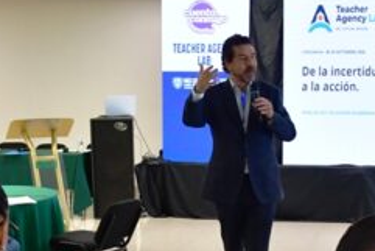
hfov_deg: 25.9
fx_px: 813
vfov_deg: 16.6
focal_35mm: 78
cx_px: 232
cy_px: 318
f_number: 6.3
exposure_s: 1/50
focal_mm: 18
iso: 2000
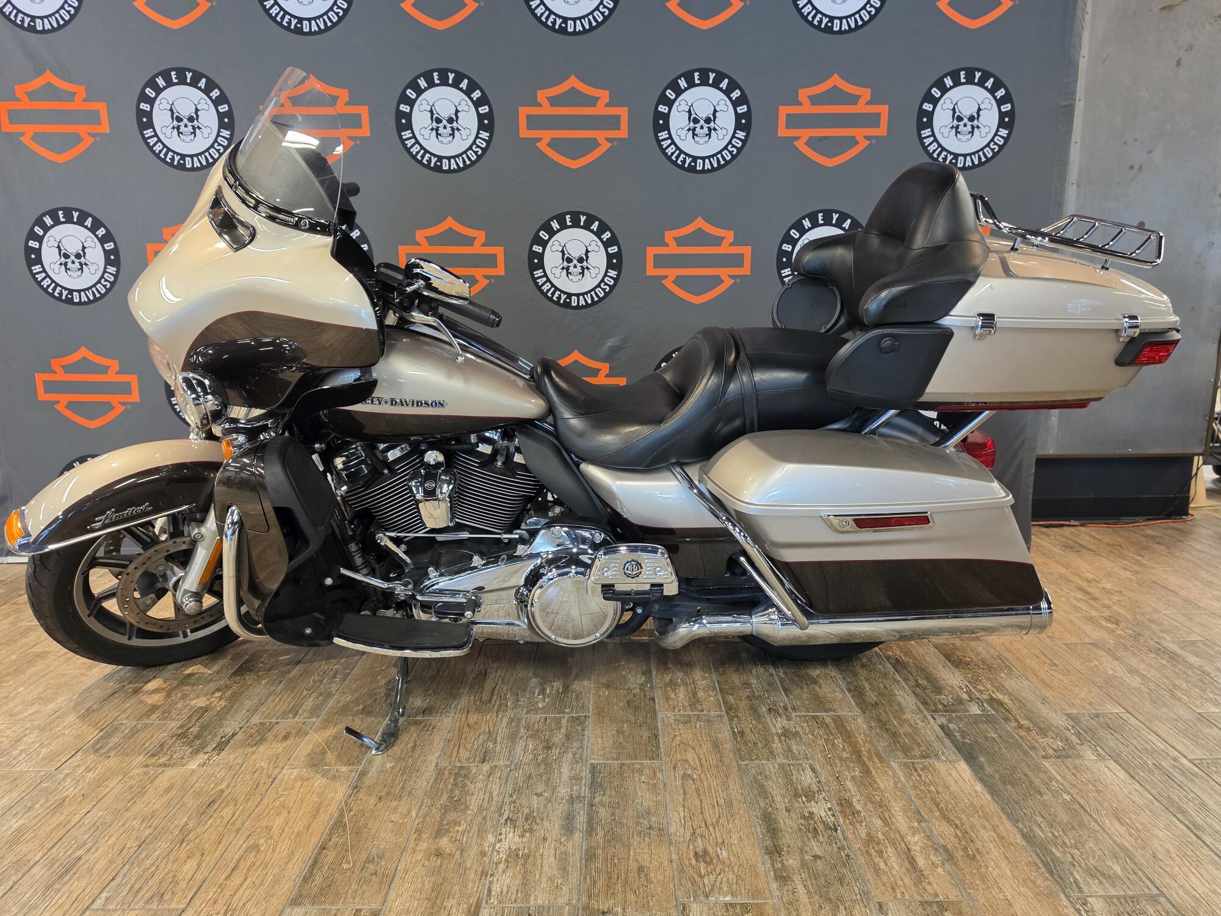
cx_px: 610
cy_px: 458
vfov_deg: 58.9
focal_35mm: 23
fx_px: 811
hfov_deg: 73.9
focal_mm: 6.5
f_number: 1.4
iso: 400
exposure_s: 1/120
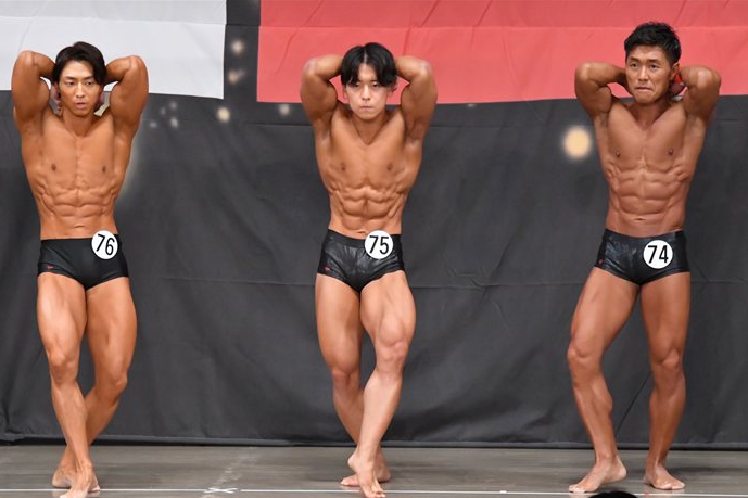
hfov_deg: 8.1
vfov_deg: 5.4
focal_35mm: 253
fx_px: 5255
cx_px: 364
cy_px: 279
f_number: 5.6
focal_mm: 150
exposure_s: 1/400
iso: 6400
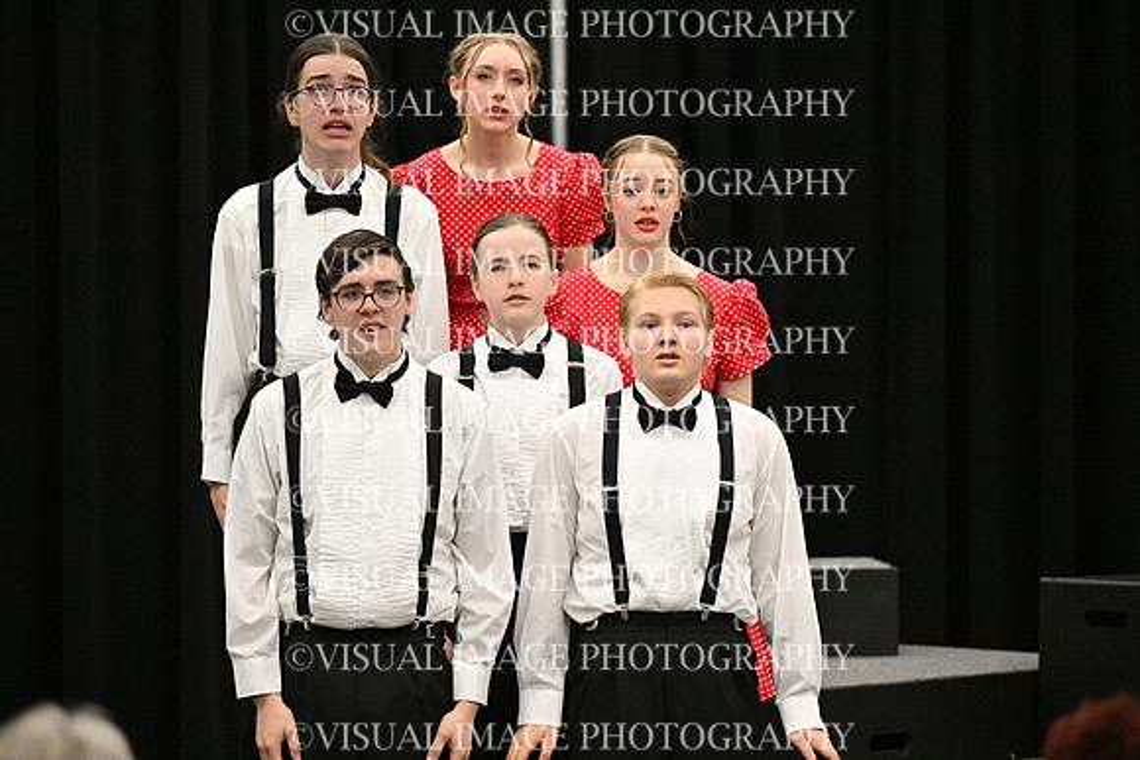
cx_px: 570
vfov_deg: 6.9
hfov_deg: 10.3
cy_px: 380
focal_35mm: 200
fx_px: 6335
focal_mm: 200
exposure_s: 1/1000
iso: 6400
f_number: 2.8
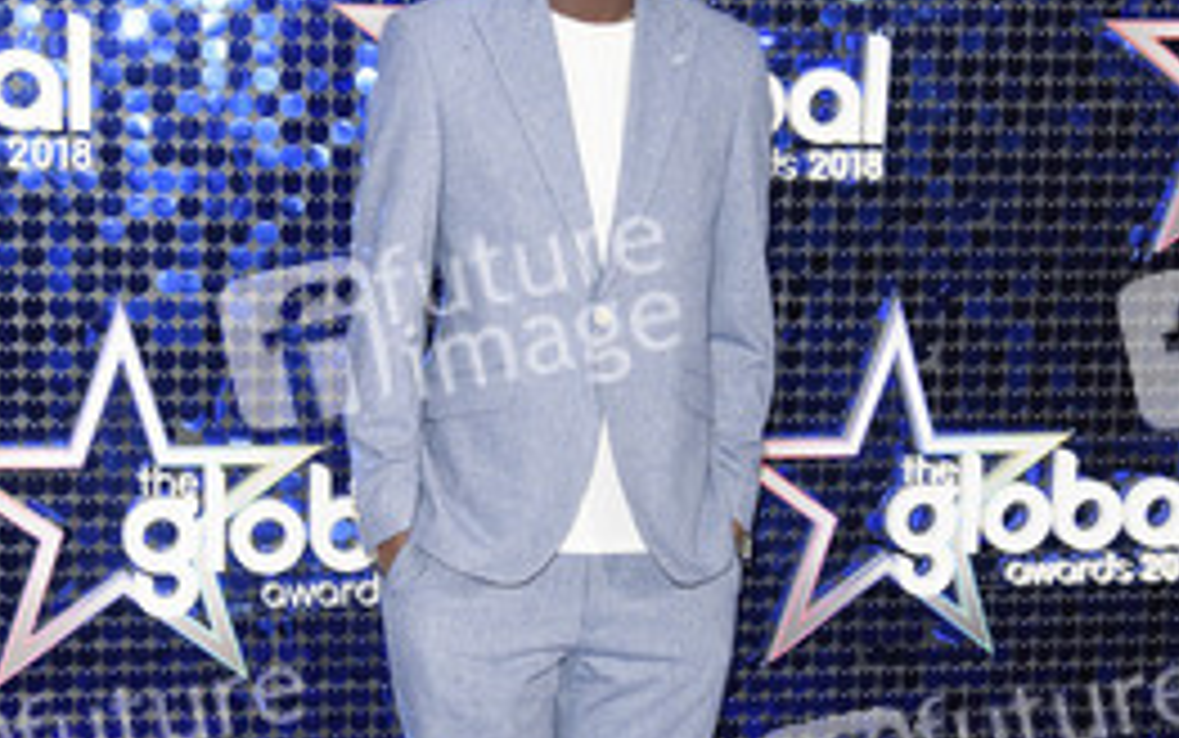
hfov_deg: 25.5
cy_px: 549
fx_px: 2604
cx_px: 583
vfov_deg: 16.1
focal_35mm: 81
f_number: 5.6
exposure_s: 1/250
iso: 1000
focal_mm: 52
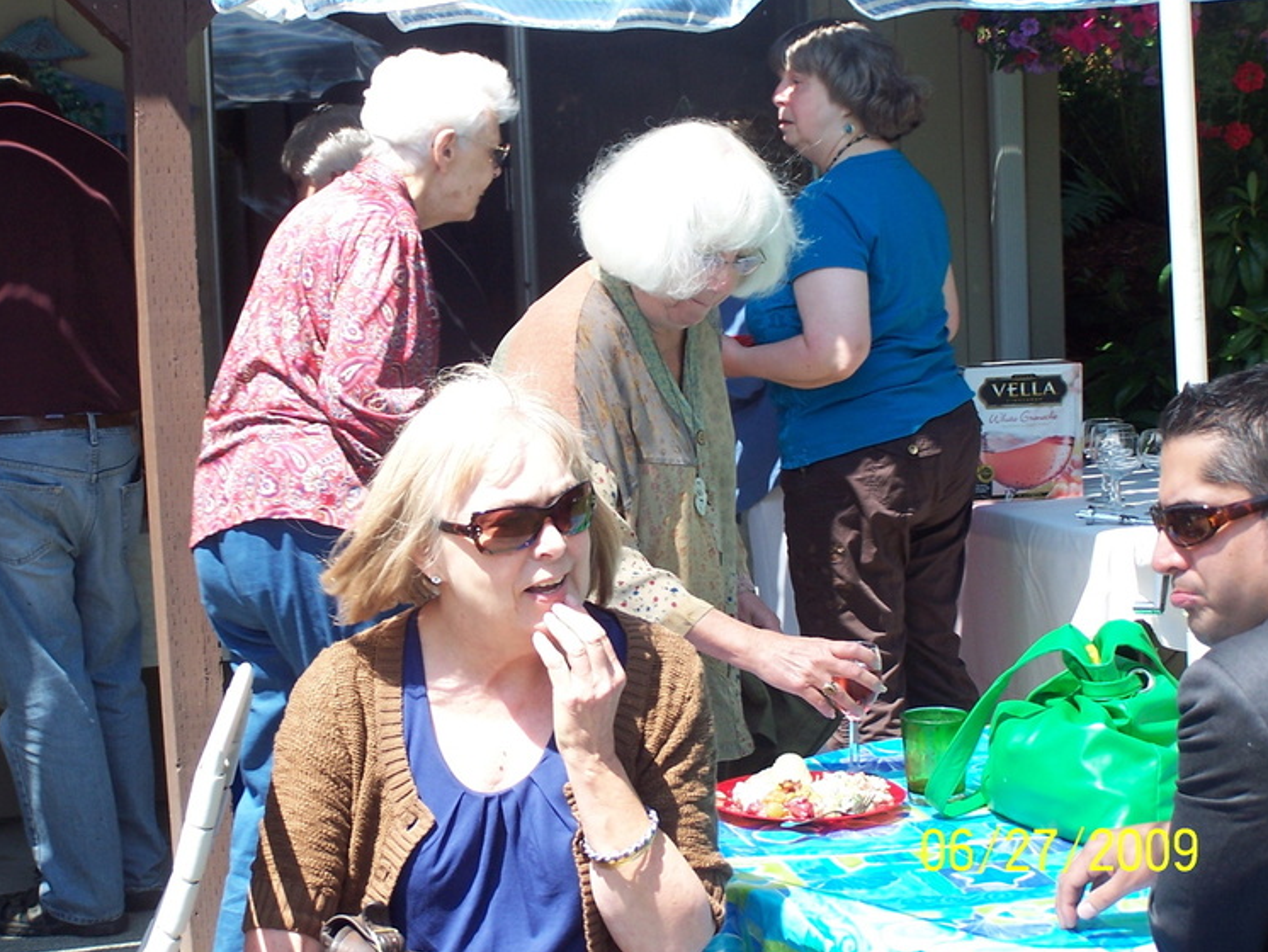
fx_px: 3188
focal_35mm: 87
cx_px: 602
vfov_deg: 17.0
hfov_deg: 22.5
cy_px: 471
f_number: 3.2
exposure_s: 1/250
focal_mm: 13.7
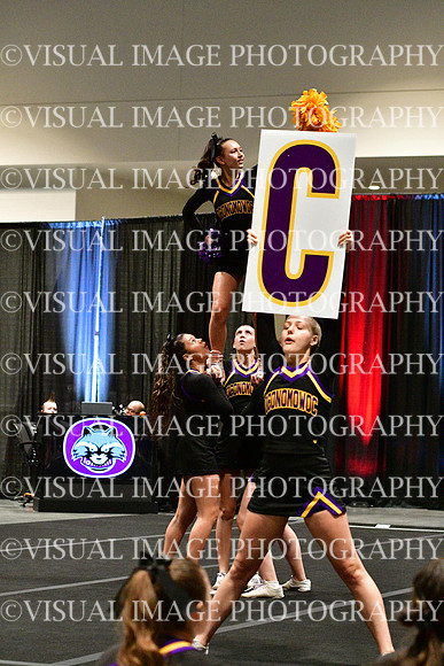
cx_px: 222
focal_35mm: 105
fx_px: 1941
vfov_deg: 19.5
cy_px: 333
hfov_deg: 13.0
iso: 5000
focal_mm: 70
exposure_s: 1/400
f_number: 4
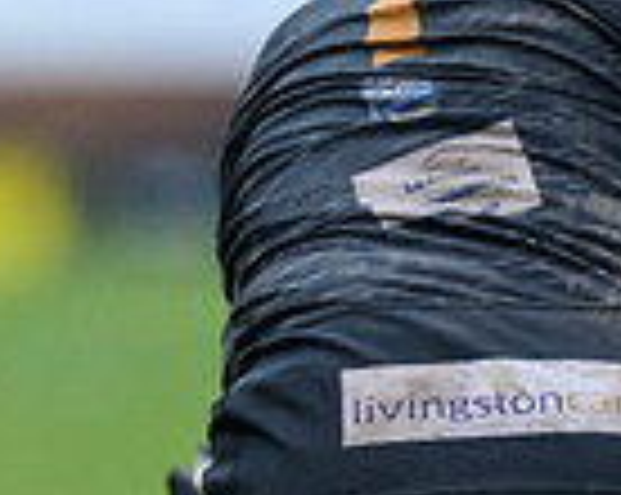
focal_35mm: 2015
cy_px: 419
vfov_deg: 0.8
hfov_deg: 1.0
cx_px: 821
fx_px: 36982
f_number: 3.5
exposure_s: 1/1600
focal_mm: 400
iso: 4000
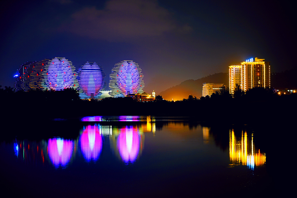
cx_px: 148
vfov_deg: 22.3
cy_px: 99
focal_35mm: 61
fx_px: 503
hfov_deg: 32.9
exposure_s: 2.5
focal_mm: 61
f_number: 4
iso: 100
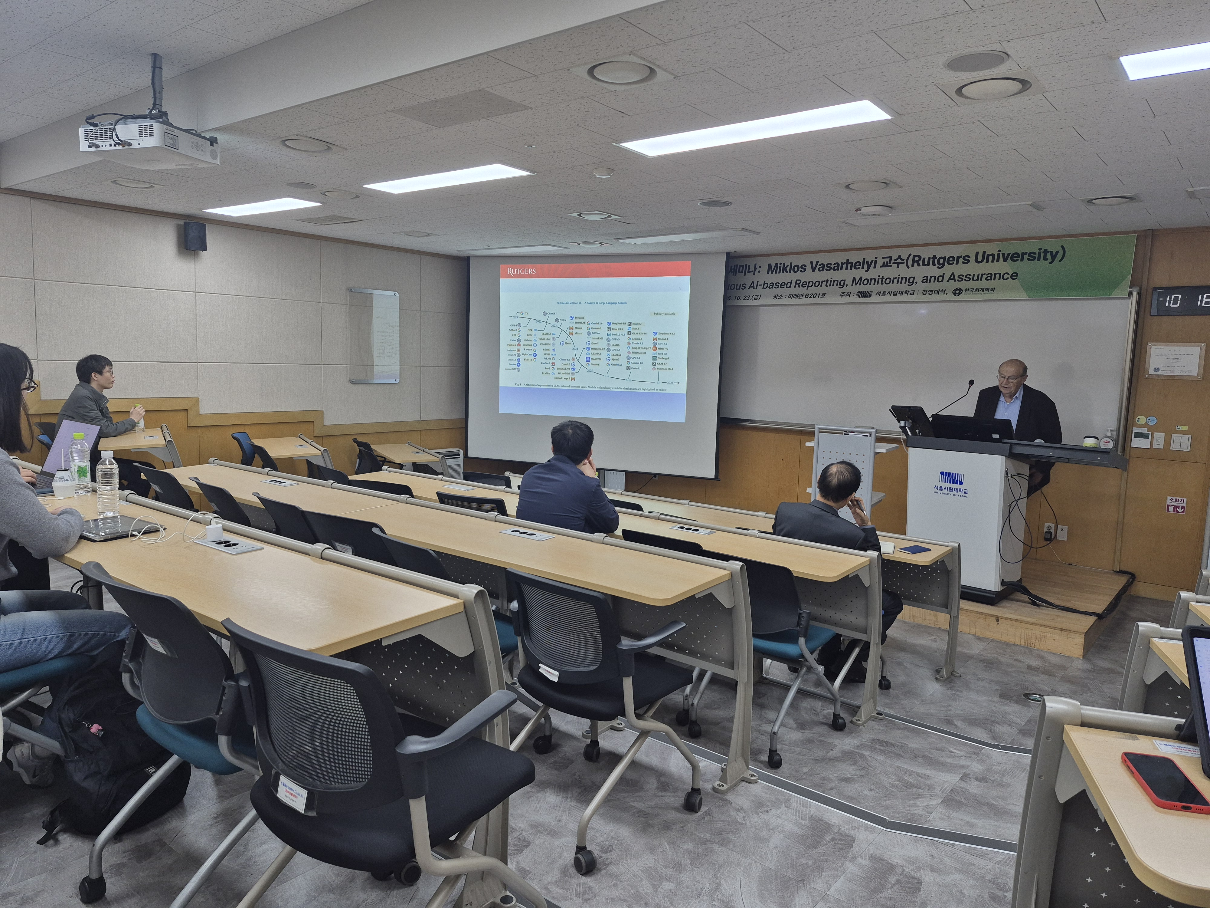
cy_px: 454
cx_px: 605
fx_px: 804
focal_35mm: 23
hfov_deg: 73.9
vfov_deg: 58.9
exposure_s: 1/120
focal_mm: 5.4
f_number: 1.8
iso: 80
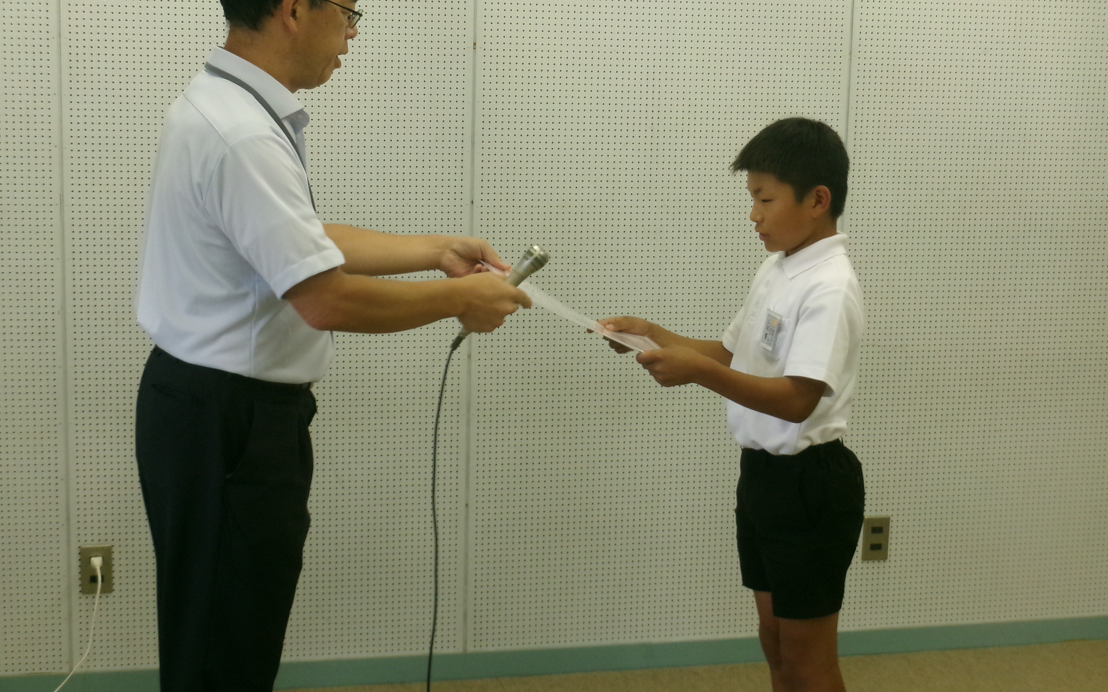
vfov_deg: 19.1
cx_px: 555
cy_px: 316
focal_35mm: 68
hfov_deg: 30.2
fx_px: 2053
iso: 291
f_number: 5.2
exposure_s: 1/34
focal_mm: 11.5
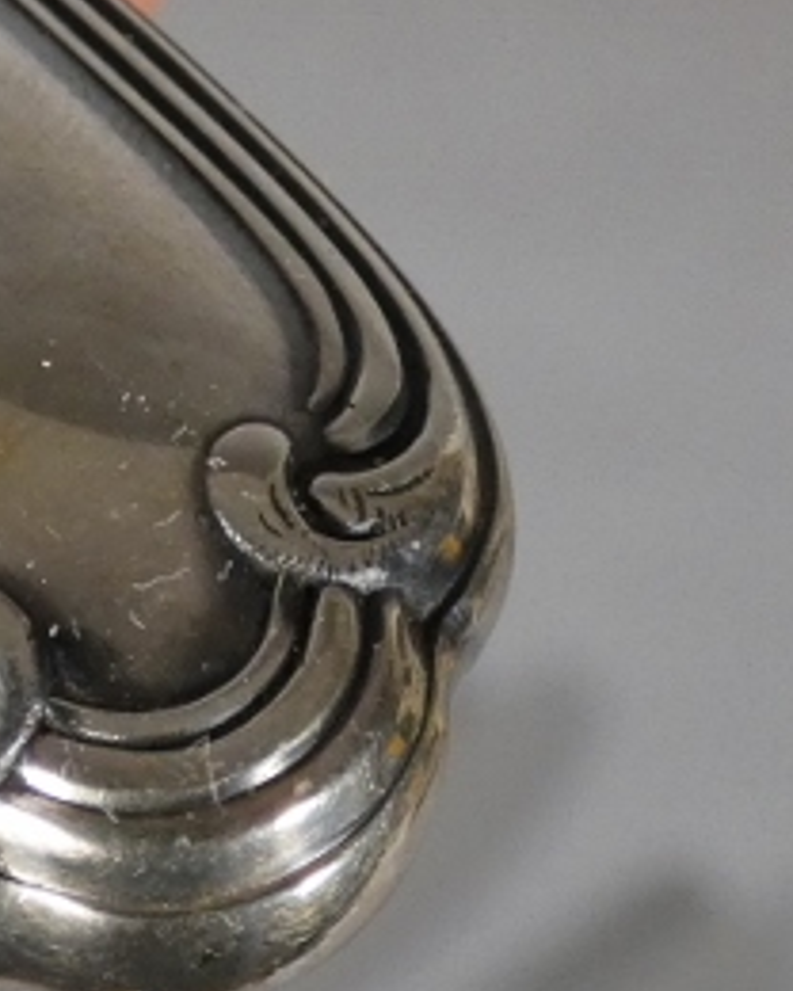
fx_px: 4841
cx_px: 46
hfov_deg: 9.3
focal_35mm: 165
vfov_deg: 11.7
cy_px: 427
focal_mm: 7.8
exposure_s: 1/125
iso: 500
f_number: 3.7
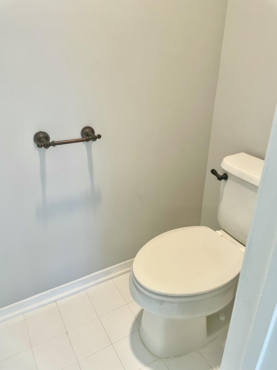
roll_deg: -0.2
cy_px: 185
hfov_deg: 53.1
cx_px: 138
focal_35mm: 26
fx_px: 277
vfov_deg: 67.3
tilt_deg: -24.3
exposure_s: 1/60
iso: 80
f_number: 1.6
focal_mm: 4.2
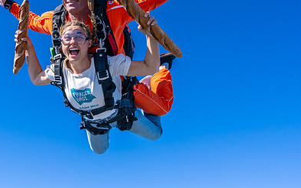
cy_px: 62
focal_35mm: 39
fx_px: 320
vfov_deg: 32.5
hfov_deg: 49.3
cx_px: 94
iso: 800
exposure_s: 1/1600
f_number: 8
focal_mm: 26
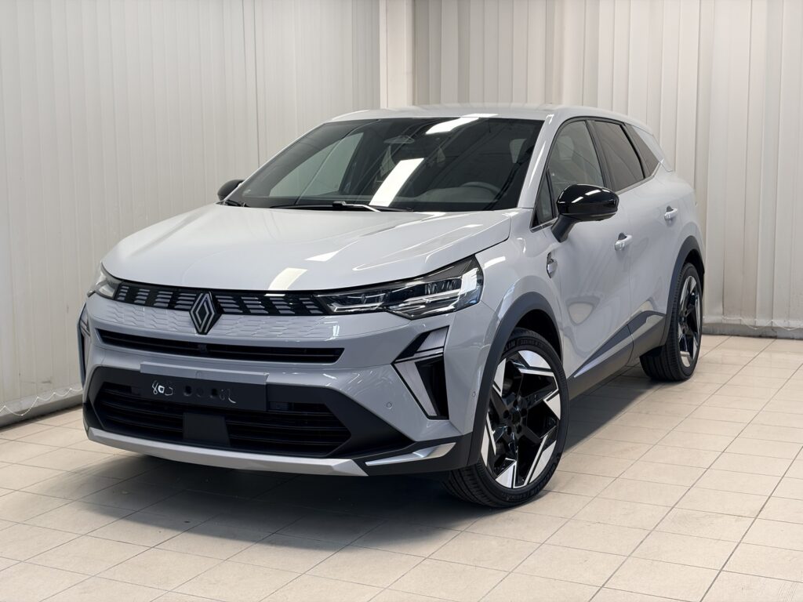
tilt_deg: -8.9
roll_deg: +0.5
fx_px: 1206
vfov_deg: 28.0
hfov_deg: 36.8
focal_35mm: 52
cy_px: 301
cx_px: 402
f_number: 1.6
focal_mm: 5.96
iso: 40
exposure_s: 1/50
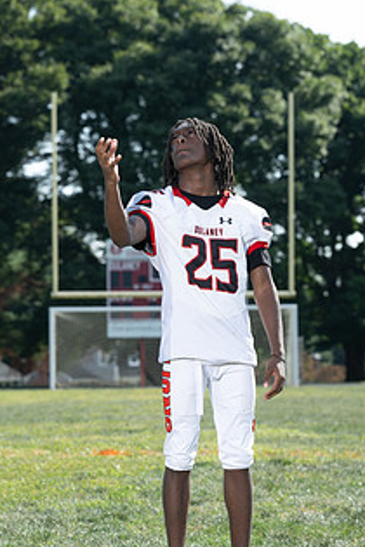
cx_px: 160
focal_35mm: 150
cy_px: 311
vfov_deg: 13.7
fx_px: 2281
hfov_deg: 9.1
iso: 80
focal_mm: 105
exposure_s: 1/160
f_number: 6.3
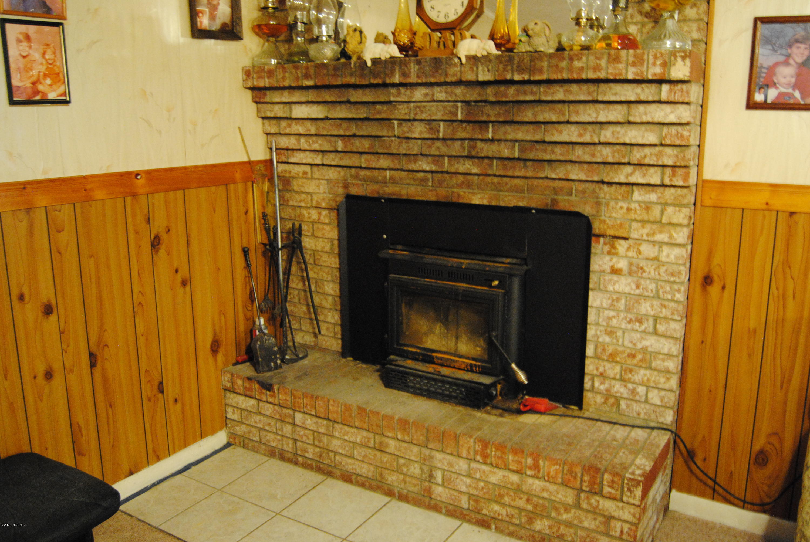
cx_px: 405
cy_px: 271
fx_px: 676
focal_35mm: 30
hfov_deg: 61.9
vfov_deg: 43.7
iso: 1600
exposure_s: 1/15
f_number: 3.5
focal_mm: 20
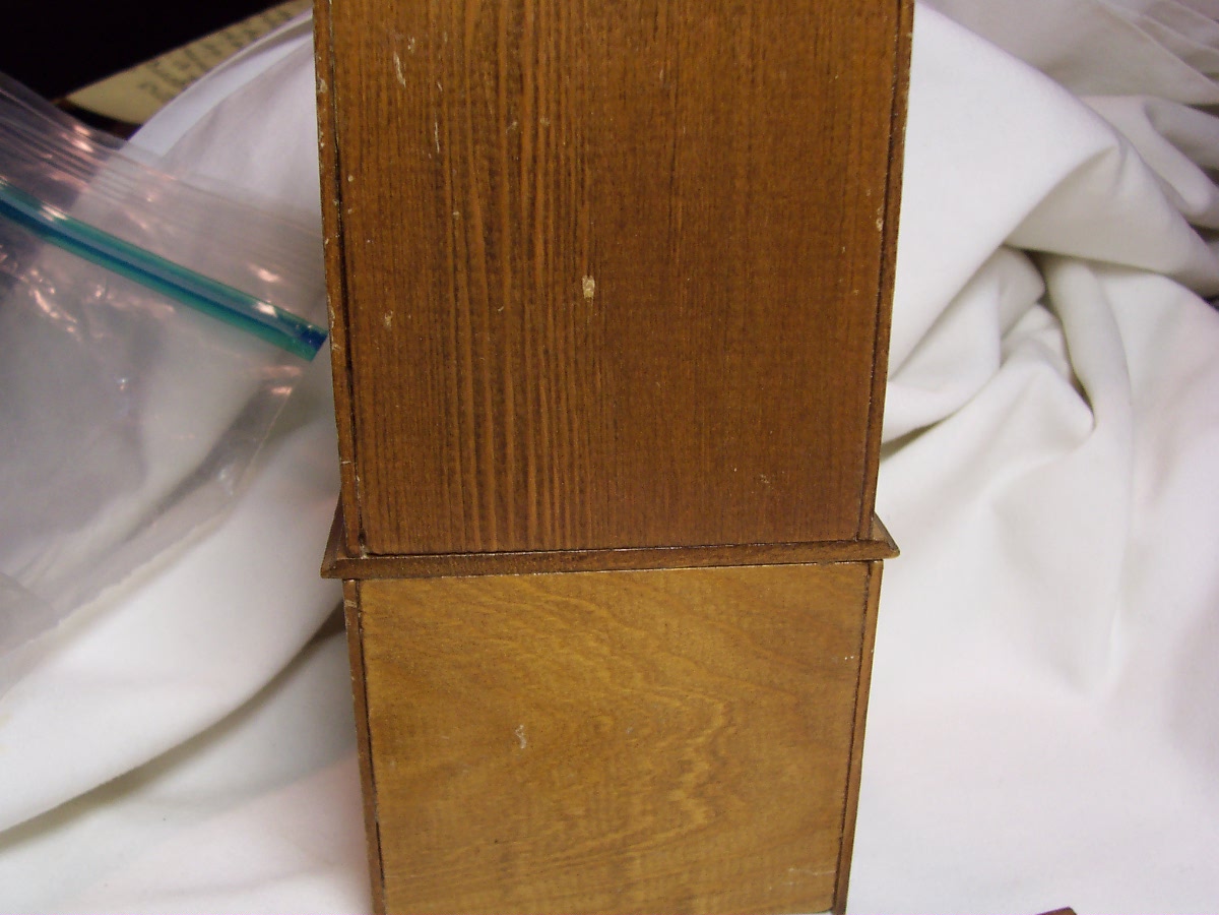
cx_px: 610
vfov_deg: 38.7
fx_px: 1303
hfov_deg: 50.1
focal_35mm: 37
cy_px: 458
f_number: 2.8
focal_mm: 5.6
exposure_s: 1/45
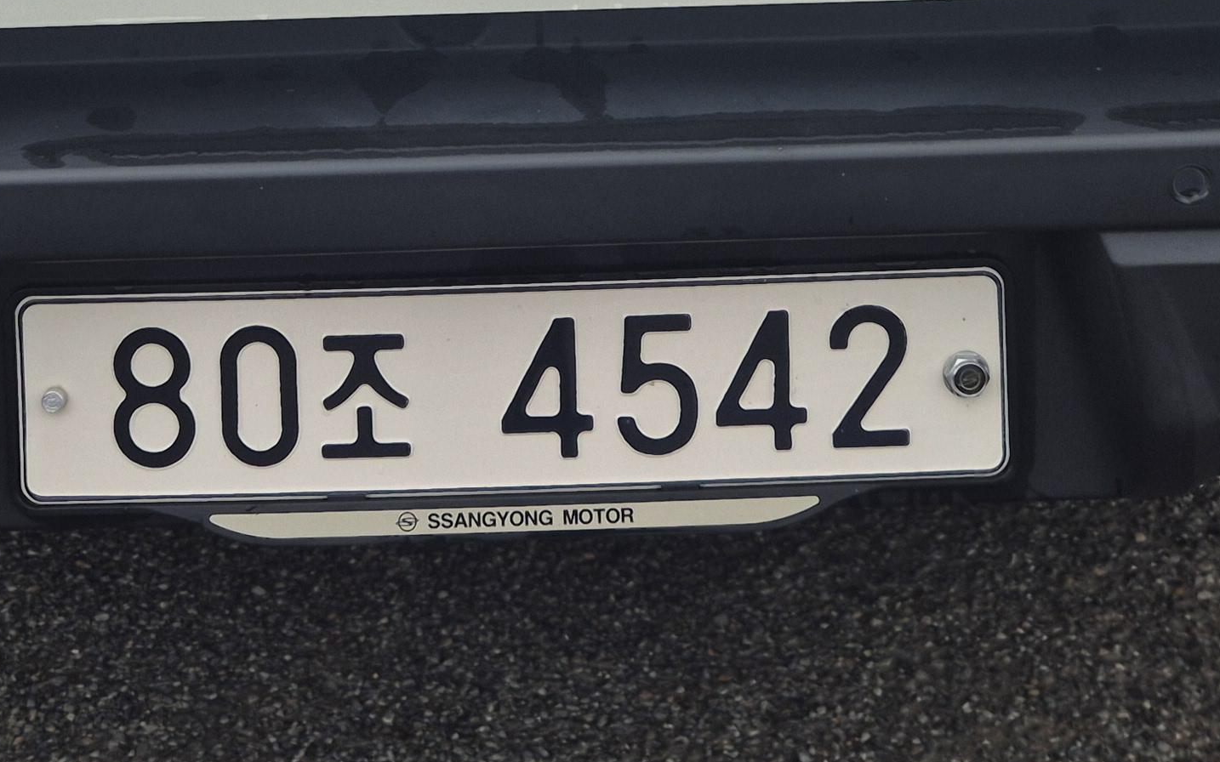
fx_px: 2261
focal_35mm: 68
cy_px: -270
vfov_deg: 17.7
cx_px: 532
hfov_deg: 30.2
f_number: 1.8
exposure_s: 1/1076
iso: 25
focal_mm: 5.4
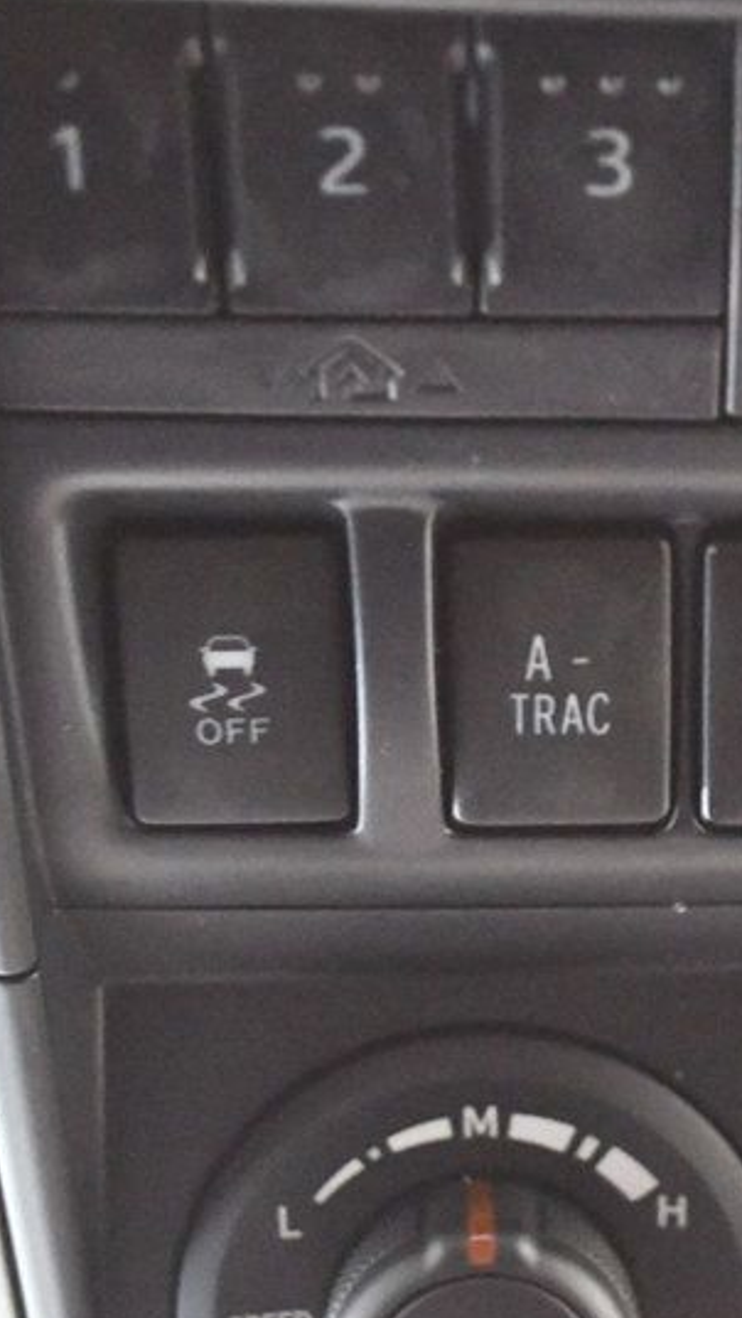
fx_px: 3354
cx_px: 833
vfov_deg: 22.2
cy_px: 693
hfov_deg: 12.4
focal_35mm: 96
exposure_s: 1/15
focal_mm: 32
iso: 12800
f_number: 4.8
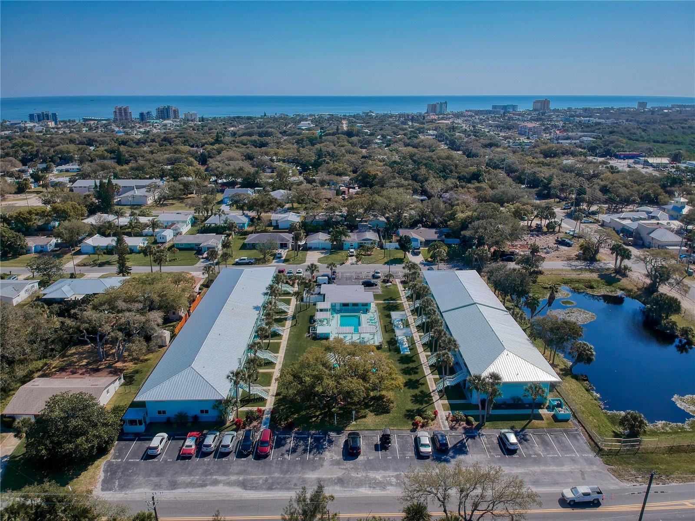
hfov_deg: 69.4
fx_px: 502
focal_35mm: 25
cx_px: 348
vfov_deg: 54.9
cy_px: 260
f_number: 2.6
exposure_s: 1/2500
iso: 101
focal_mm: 4.49
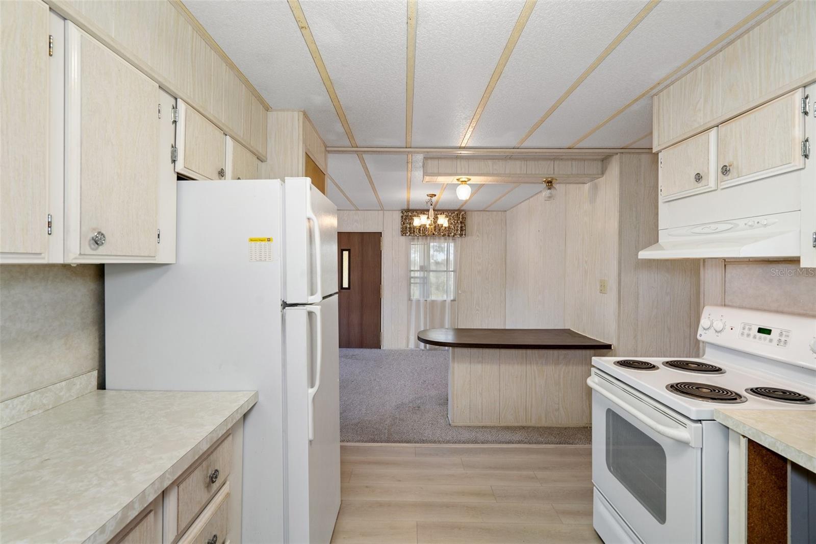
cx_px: 408
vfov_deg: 70.4
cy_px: 272
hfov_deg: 93.3
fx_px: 385
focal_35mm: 17
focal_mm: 17
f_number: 8
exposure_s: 1/1.67
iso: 320
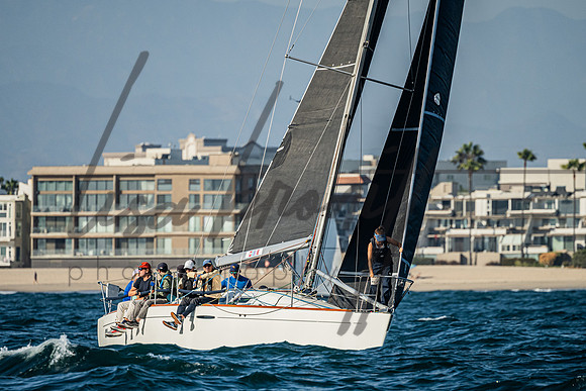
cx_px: 267
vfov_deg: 2.4
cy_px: 253
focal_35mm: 564
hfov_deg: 3.7
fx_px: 9190
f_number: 5.6
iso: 400
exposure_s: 1/4000
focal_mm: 400
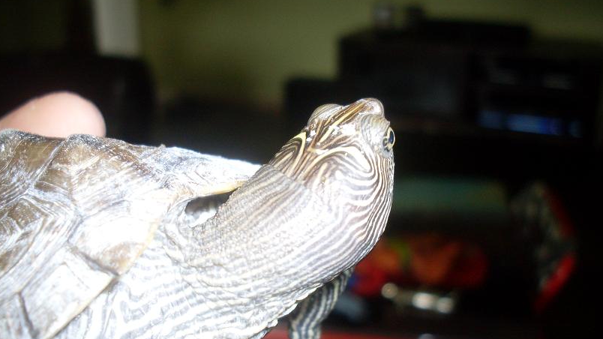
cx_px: 301
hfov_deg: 48.4
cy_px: 220
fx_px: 671
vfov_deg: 28.2
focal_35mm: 42
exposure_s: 1/45
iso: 100
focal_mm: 6.3
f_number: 2.8
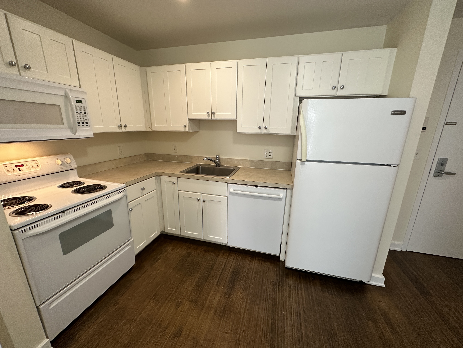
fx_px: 187
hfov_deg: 102.1
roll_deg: -0.5
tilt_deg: -14.3
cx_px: 232
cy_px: 174
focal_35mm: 14
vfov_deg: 85.7
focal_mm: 2.22
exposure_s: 1/60
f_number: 2.2
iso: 160
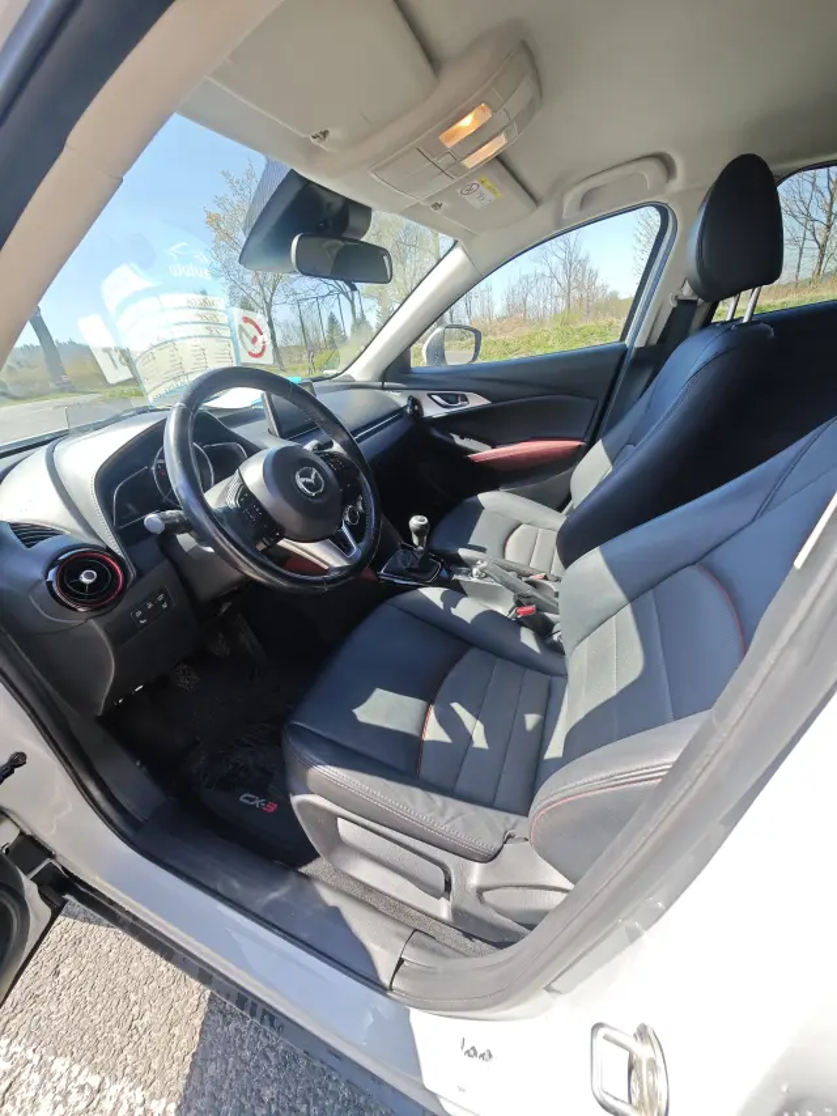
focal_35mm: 12
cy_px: 558
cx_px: 418
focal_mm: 2.03
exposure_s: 1/699
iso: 50
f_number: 1.8
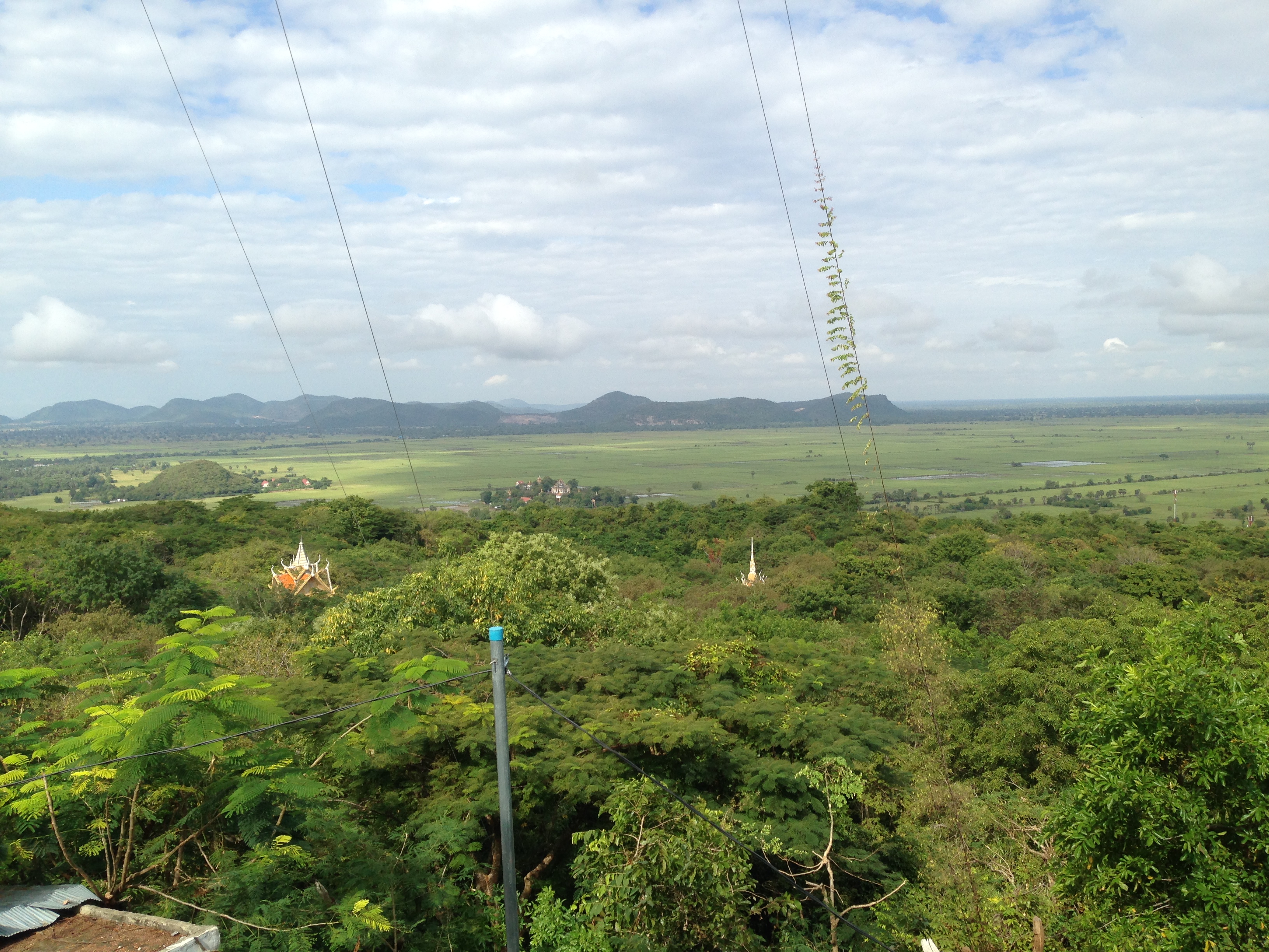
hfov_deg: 55.4
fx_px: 1210
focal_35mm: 33
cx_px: 634
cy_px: 476
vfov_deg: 42.9
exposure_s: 1/1427
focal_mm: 4.12
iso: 50
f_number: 2.4
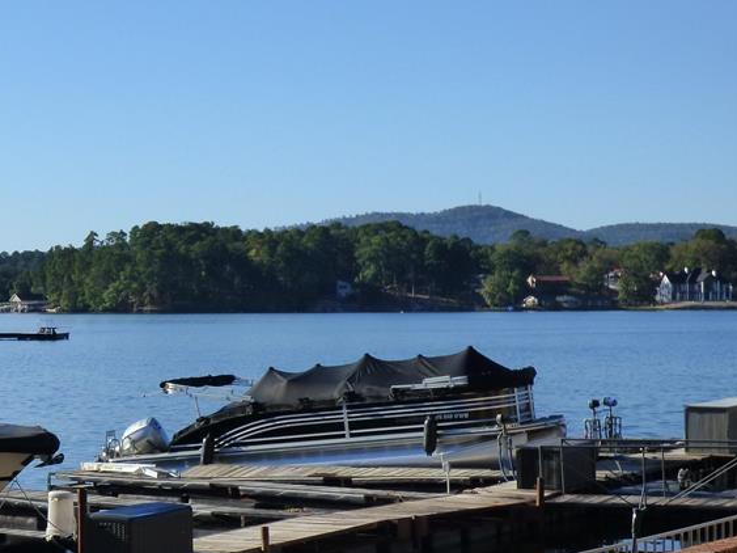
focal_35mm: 100
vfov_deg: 14.8
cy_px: 292
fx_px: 2129
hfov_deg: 19.3
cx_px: 73
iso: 200
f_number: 5
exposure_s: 1/800
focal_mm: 9.51
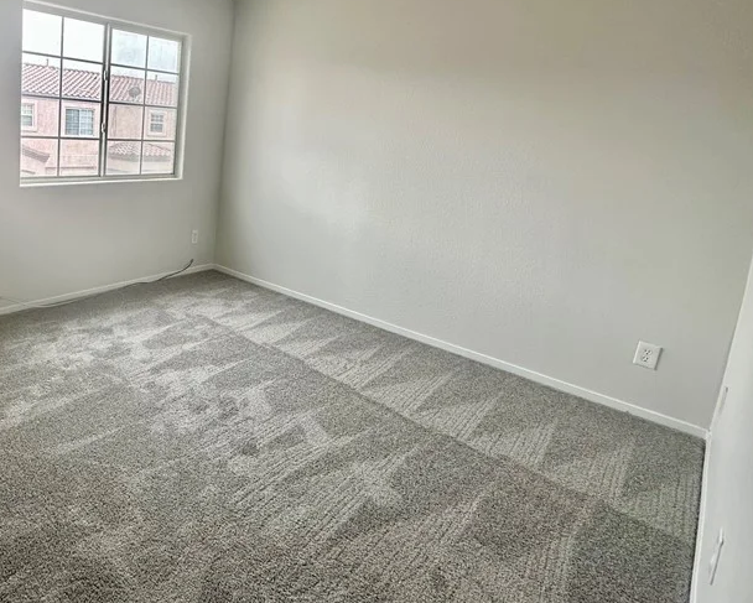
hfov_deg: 66.3
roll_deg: -3.2
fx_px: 513
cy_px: 199
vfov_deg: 59.5
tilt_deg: -8.3
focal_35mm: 23
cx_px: 157
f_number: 2.2
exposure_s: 1/120
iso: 64
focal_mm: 2.22
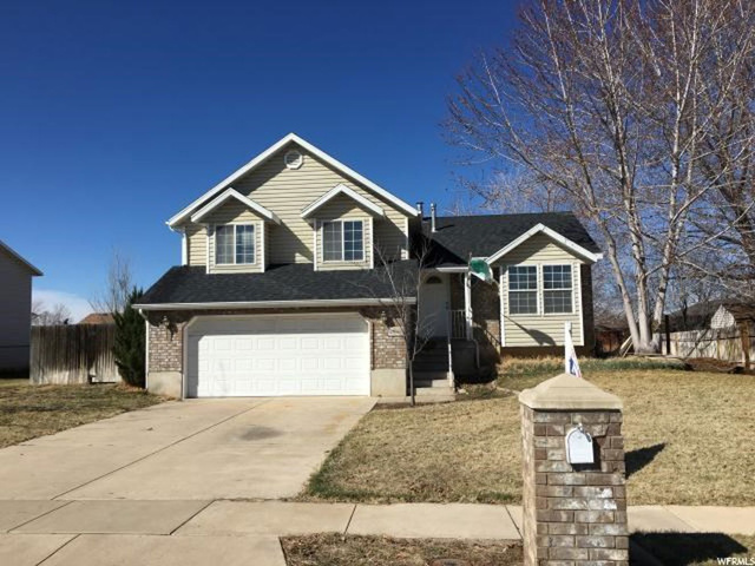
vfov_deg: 48.2
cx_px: 378
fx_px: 633
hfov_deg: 61.7
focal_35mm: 29
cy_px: 283
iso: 25
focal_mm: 4.15
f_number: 2.2
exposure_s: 1/2564
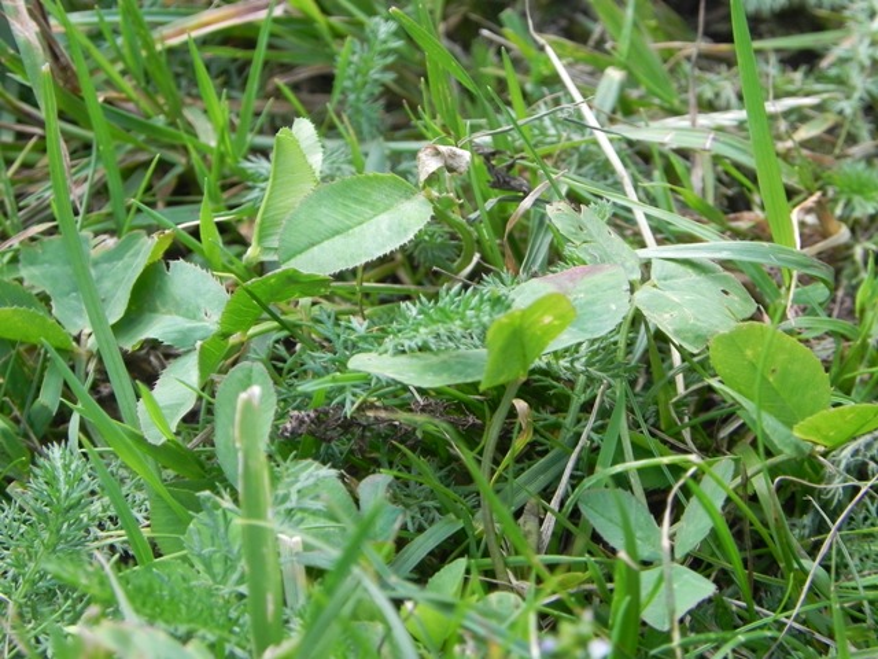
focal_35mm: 184
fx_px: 4667
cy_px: 330
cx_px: 439
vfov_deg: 8.1
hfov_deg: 10.7
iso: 160
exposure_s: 1/75.2
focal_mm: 32.7
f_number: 4.5
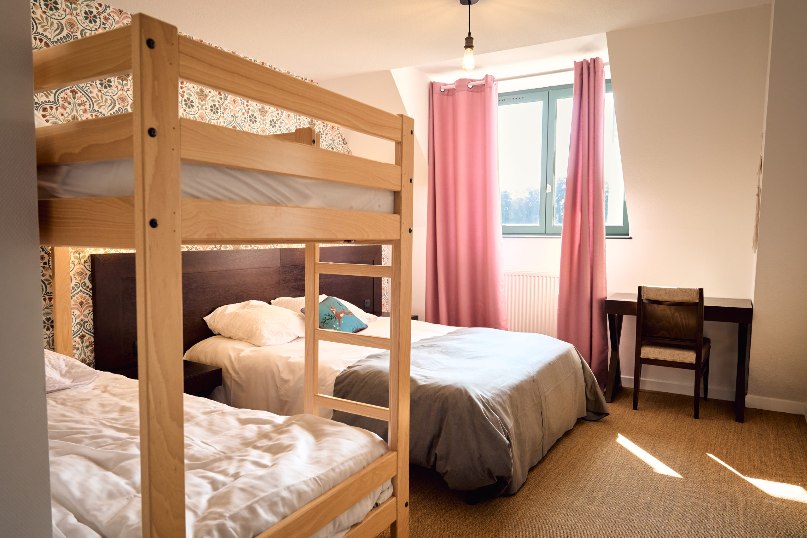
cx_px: 404
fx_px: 538
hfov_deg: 73.7
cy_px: 269
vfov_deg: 53.1
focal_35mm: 24
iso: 800
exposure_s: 1/100
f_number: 5.6
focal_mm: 24
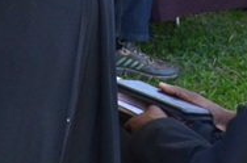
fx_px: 985
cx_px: -389
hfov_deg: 11.3
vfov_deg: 8.7
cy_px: -213
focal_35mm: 144
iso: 1600
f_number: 3.5
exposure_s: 1/1000
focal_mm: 18
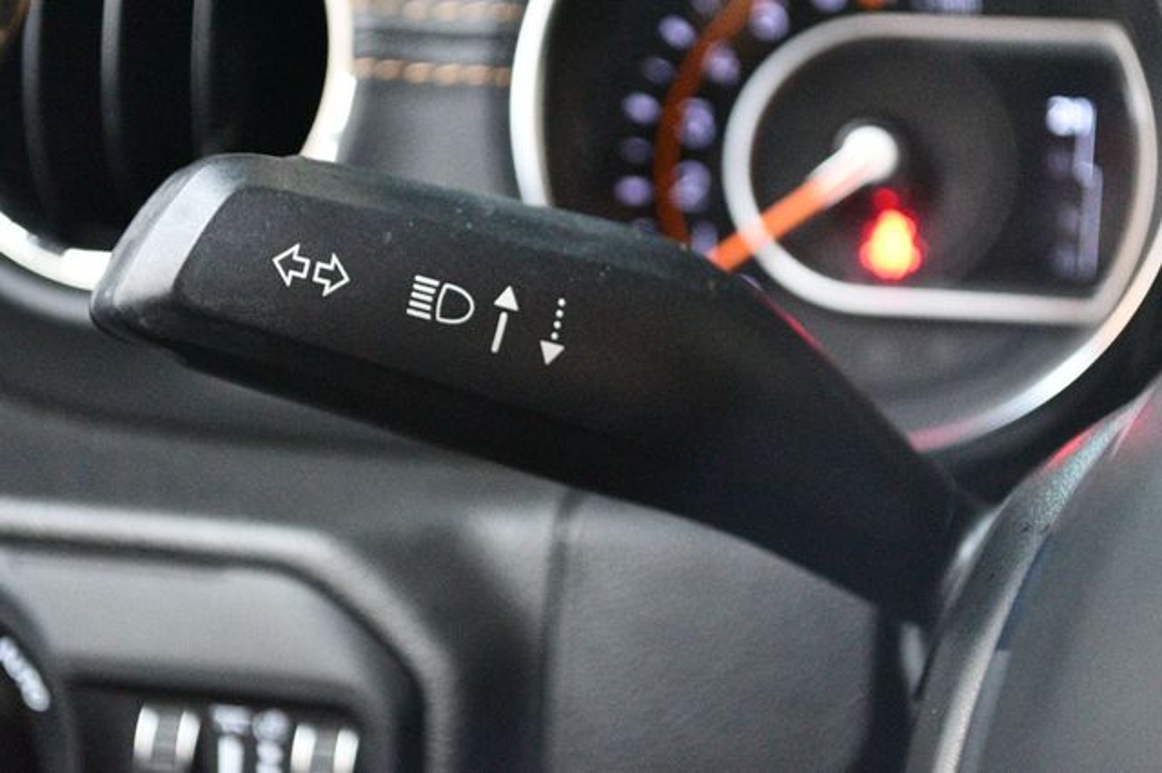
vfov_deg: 16.6
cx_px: 581
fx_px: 2645
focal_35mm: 82
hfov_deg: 24.8
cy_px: 386
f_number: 5.6
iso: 12800
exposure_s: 1/30
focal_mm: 55
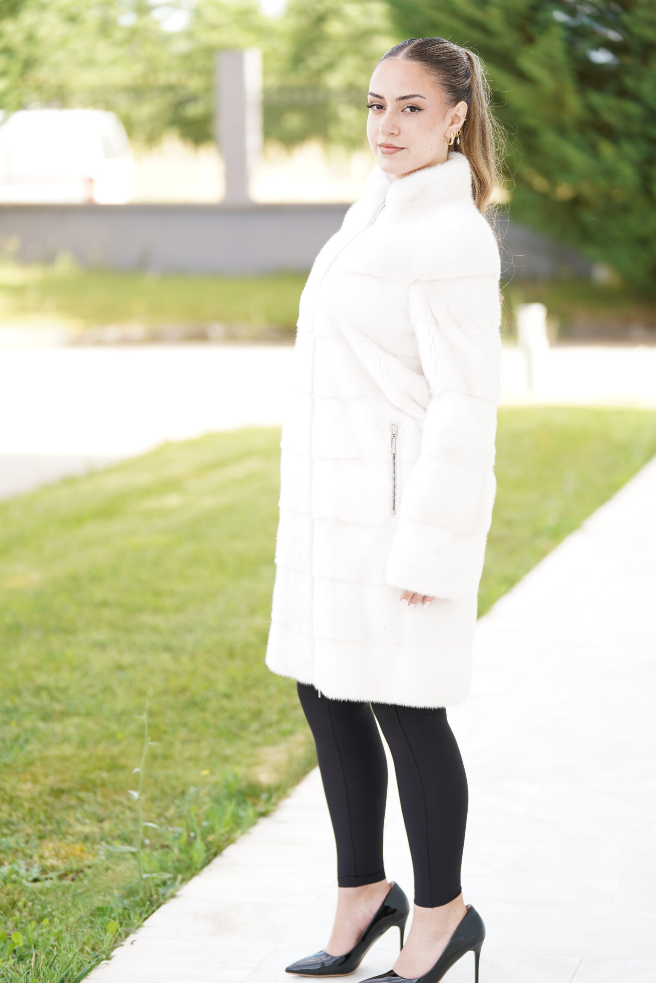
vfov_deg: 19.3
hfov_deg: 12.9
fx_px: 2897
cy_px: 492
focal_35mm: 106
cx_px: 328
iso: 200
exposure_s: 1/250
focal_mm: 106
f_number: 2.8
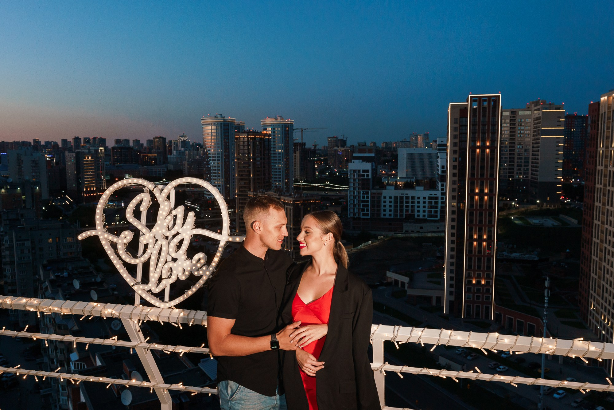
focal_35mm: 30
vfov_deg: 43.6
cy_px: 205
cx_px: 307
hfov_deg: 61.9
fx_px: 512
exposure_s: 1/60
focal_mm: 20
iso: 500
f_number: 5
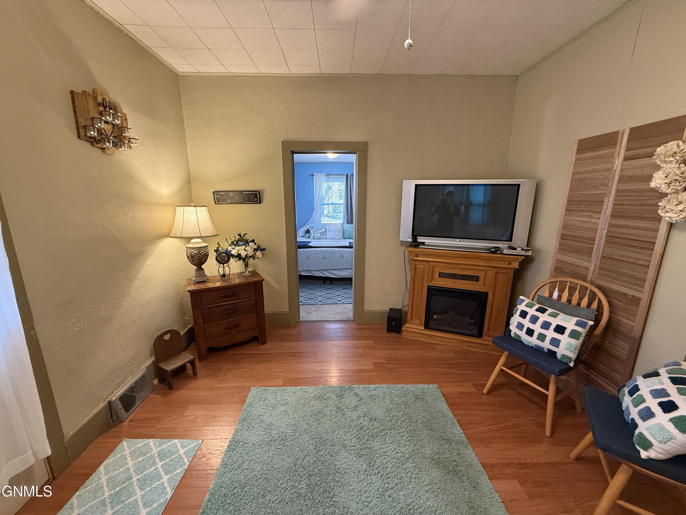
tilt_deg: -11.8
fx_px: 277
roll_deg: -0.1
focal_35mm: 14
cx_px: 343
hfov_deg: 102.1
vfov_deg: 85.7
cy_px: 258
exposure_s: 1/60
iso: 400
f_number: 2.2
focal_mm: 2.22
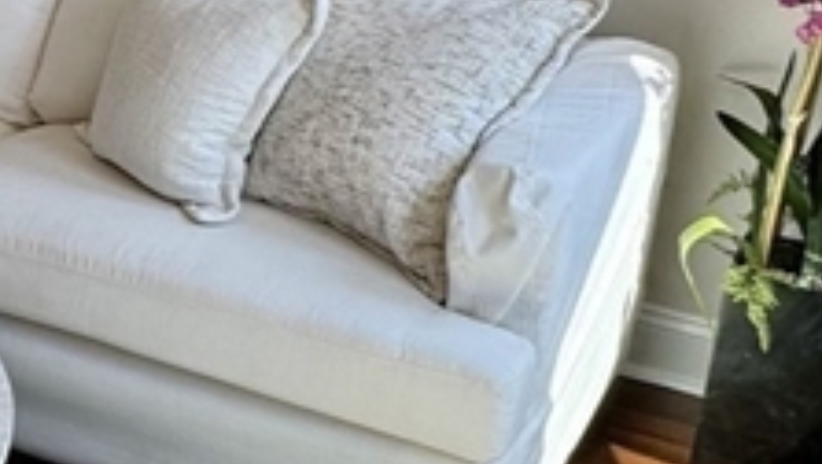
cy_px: 140
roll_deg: +1.2
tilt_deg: -20.7
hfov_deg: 25.7
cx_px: -258
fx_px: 1527
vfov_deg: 17.2
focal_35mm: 70
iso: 40
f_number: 2.2
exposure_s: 1/149
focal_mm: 2.22
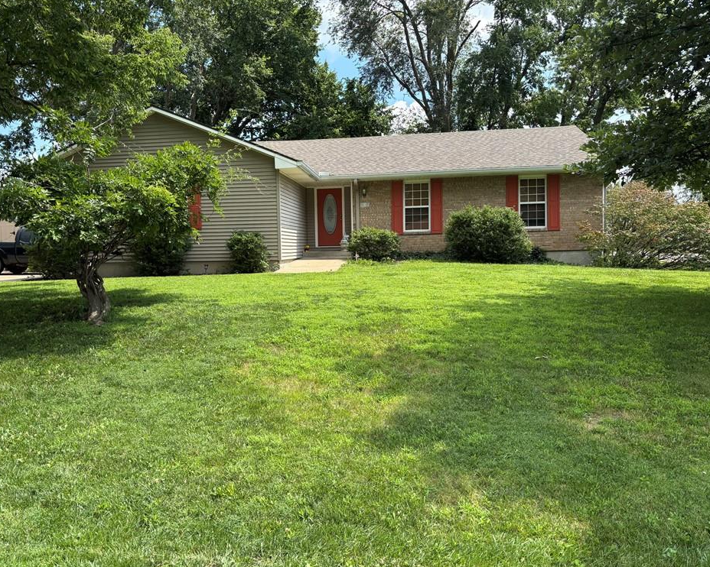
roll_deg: +1.3
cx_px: 334
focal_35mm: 28
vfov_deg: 51.5
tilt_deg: -2.8
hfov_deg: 62.2
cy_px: 275
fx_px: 588
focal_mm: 5.96
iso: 50
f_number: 1.6
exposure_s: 1/1499
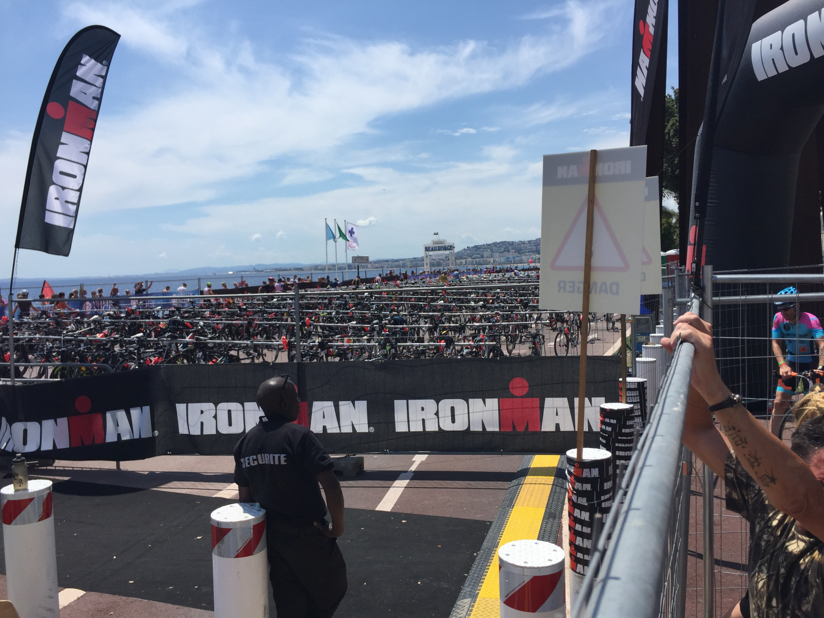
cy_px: 309
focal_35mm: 29
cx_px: 412
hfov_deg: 61.7
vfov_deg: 48.2
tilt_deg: -3.2
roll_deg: +0.9
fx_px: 690
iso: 32
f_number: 2.2
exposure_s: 1/3049
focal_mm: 4.15
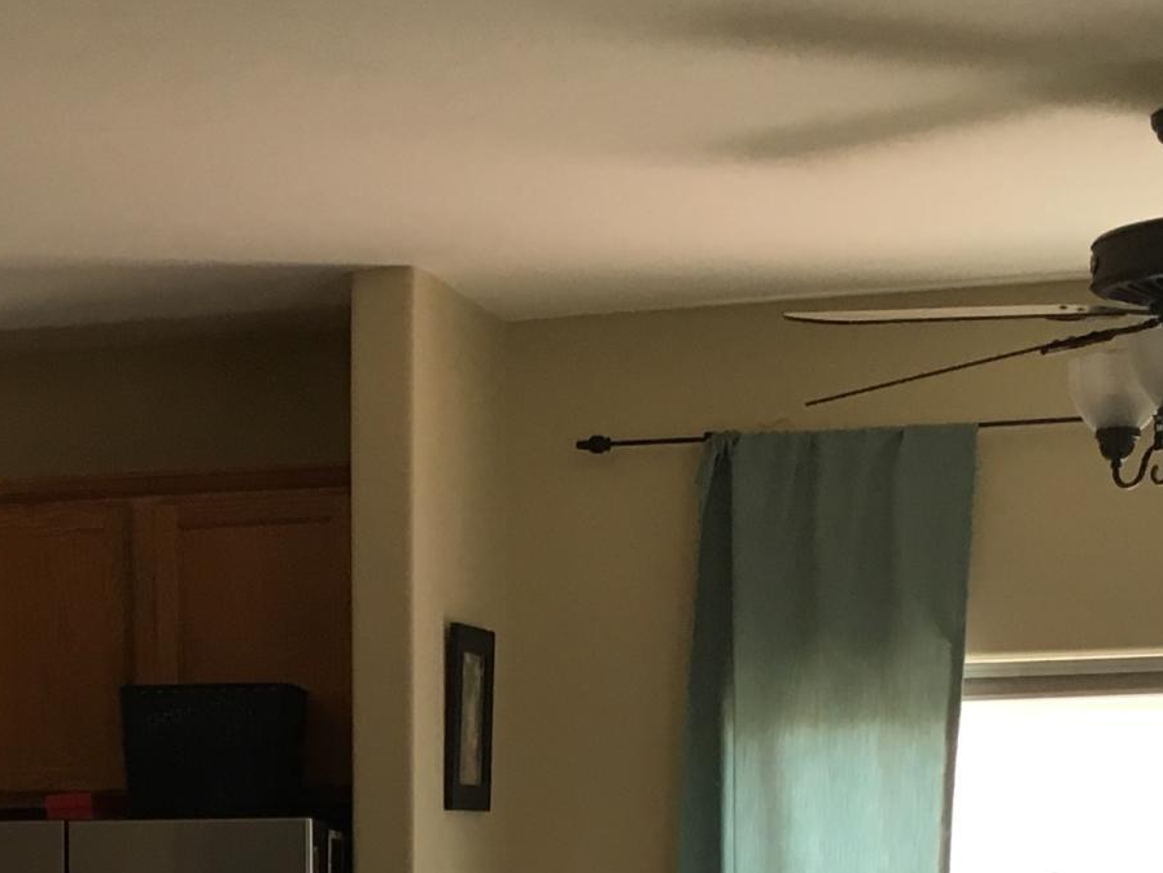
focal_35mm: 97
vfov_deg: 14.6
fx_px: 3259
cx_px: 65
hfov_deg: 19.8
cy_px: 1147
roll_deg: +0.5
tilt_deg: -6.2
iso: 25
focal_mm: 4.15
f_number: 2.2
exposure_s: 1/30
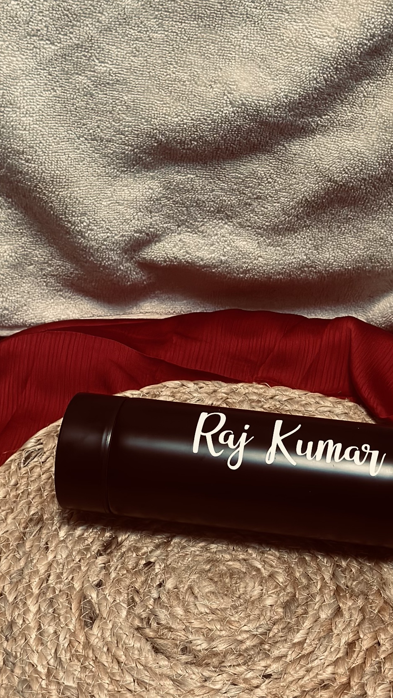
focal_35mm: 63
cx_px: 276
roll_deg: -2.0
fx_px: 1167
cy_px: 333
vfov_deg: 33.3
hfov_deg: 19.0
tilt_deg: -43.7
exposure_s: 1/40
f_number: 1.78
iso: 640
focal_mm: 6.86
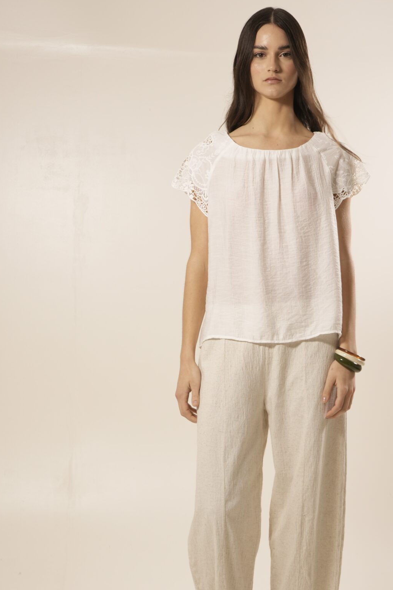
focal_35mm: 83
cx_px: 267
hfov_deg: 16.4
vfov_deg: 24.5
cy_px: 321
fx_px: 1359
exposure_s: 1/30
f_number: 4.5
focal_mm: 50
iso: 400
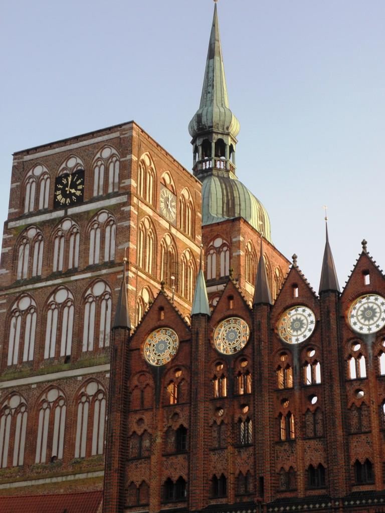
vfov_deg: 28.6
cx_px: 192
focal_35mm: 68
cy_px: 256
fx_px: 1008
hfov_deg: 21.6
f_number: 3.8
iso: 64
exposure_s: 1/100
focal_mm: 12.13
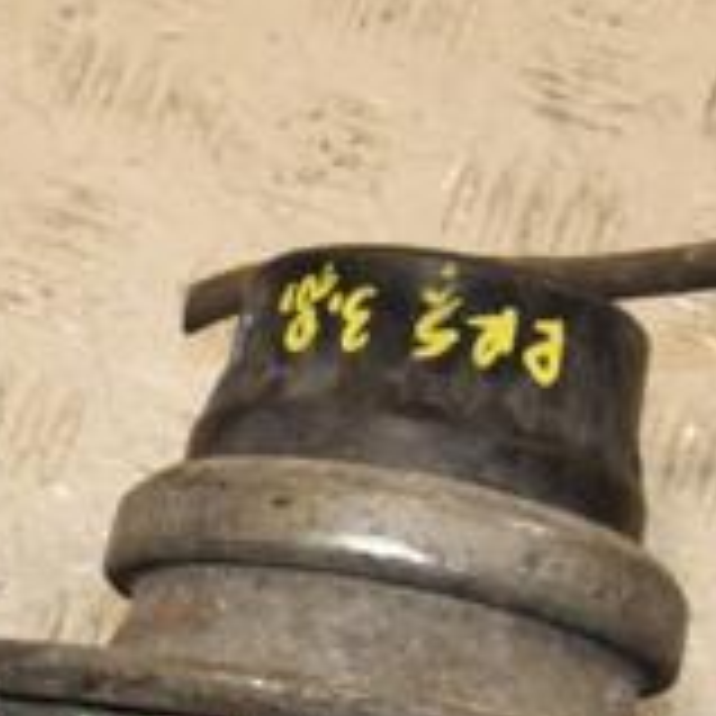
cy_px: 639
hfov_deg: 13.4
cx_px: -225
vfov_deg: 13.8
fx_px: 2925
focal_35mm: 125
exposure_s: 1/200
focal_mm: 26
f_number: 8
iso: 800
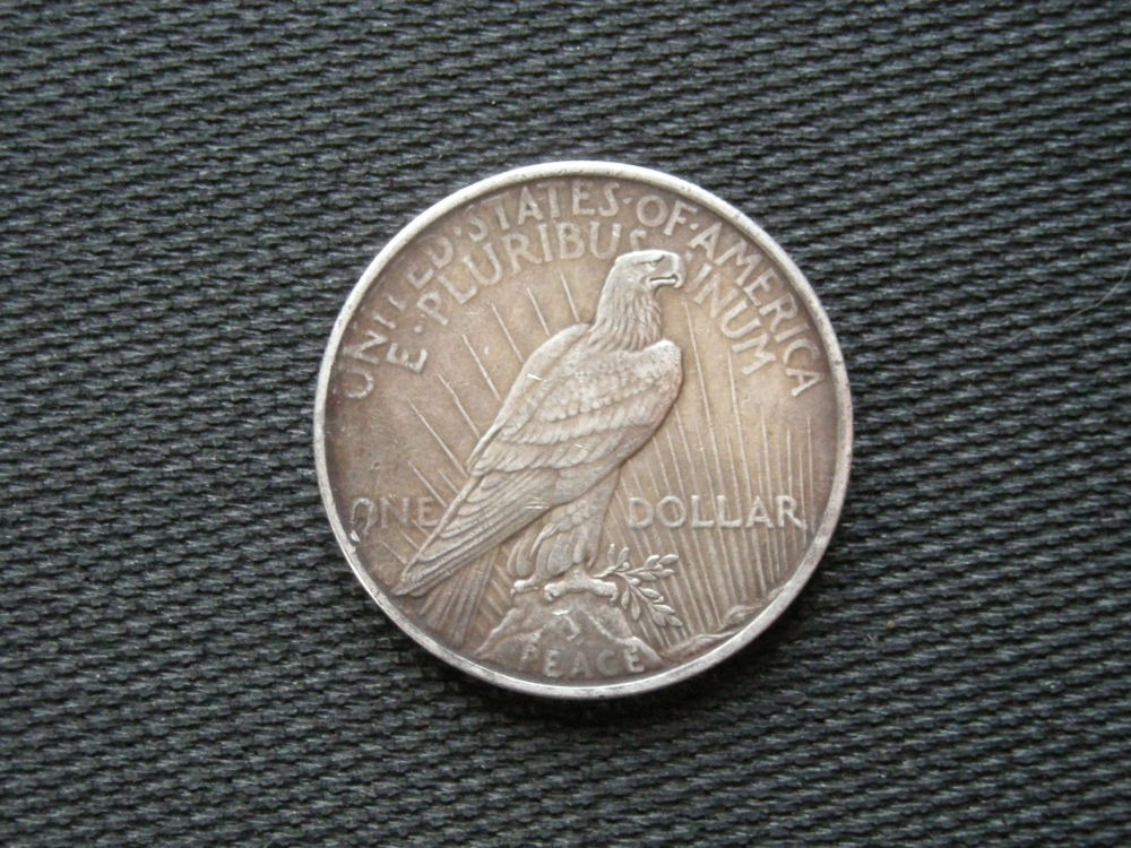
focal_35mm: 76
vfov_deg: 19.4
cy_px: 424
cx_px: 566
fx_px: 2483
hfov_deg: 25.7
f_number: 3.9
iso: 400
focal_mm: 12.3
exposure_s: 1/54.2
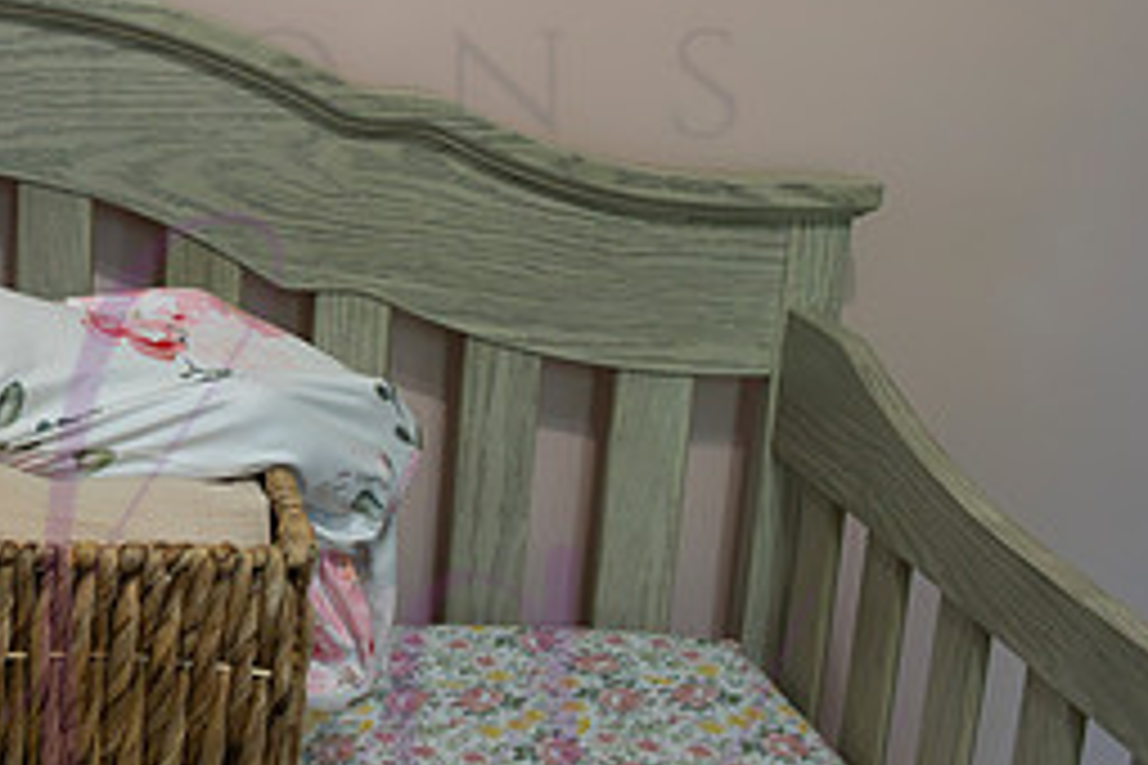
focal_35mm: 57
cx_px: -117
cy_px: 282
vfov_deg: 23.7
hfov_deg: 31.2
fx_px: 1818
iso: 3200
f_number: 5.6
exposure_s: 1/320
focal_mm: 24
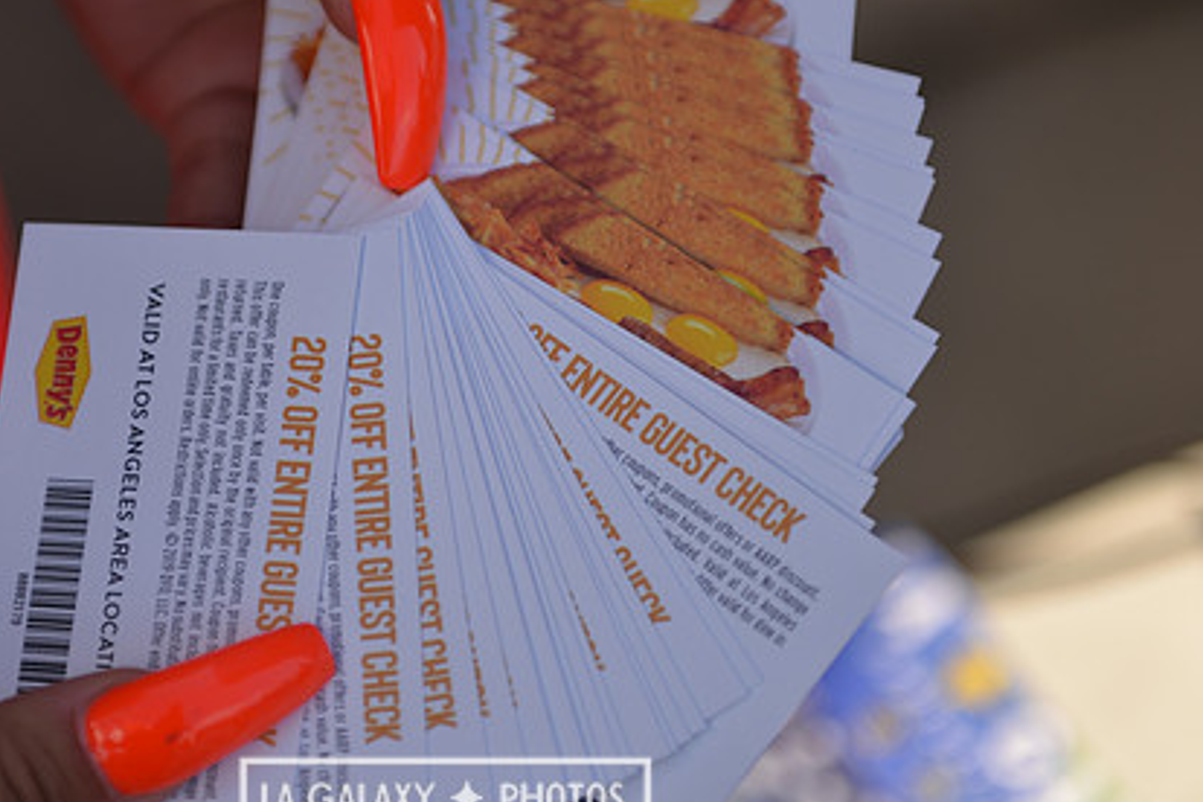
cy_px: 362
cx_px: 445
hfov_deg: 20.8
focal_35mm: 98
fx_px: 3275
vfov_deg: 14.0
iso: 100
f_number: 2.8
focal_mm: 70
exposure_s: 1/800
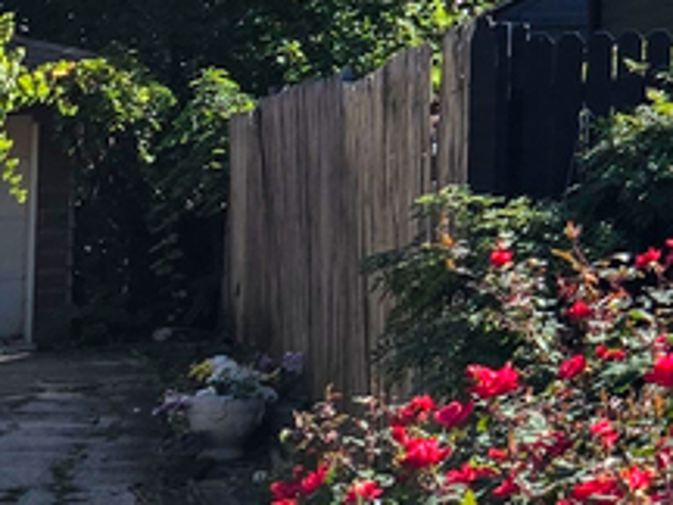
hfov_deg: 10.5
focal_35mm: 153
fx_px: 2975
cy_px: -215
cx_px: 1776
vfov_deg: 9.5
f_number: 1.7
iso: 12
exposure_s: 1/711
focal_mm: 6.3
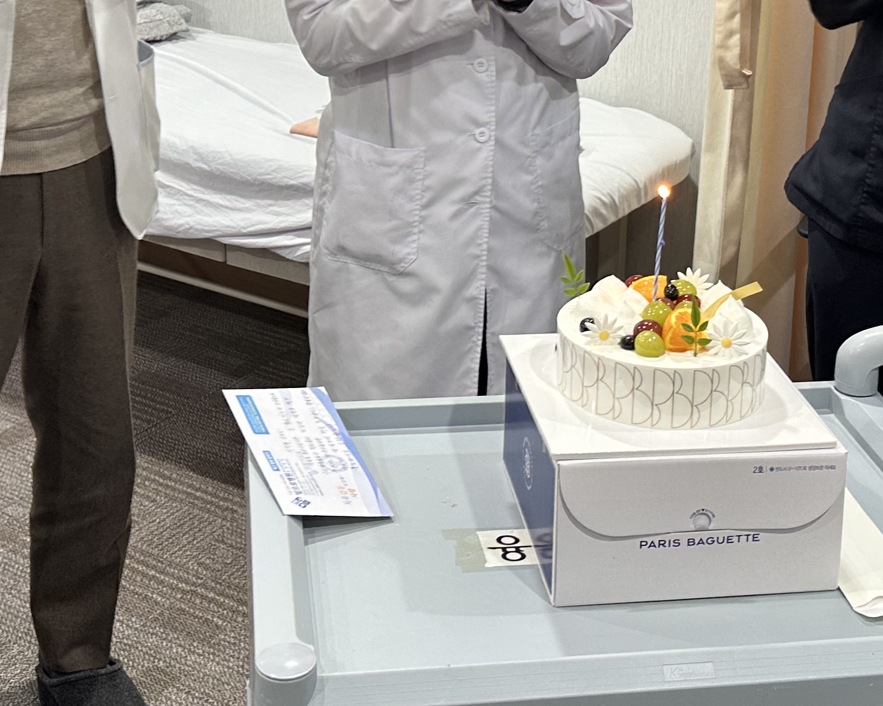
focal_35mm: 59
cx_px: 469
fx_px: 1542
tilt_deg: -14.0
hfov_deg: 31.9
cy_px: 95
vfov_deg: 25.2
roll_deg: -2.3
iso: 125
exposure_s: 1/60
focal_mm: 6.86
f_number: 1.78
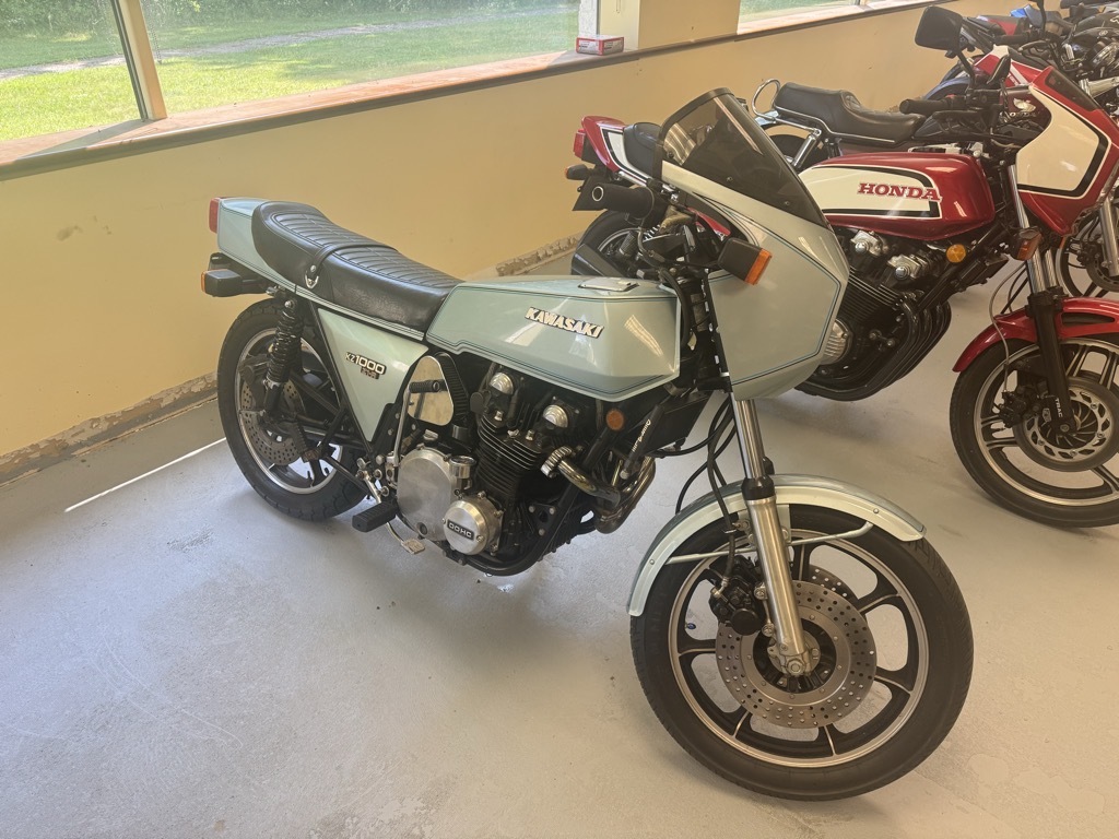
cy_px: 420
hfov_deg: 71.6
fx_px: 776
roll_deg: -0.1
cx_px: 560
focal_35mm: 24
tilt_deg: -33.4
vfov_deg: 56.8
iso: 125
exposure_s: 1/120
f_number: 1.78
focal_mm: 6.76
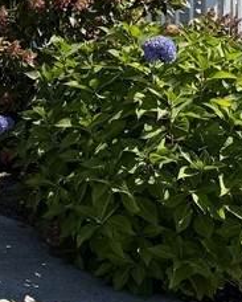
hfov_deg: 13.2
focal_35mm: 105
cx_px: -194
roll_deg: +0.3
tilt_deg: +1.9
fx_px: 938
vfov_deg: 17.4
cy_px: -60
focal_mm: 6.76
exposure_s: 1/2907
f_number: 1.78
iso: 80
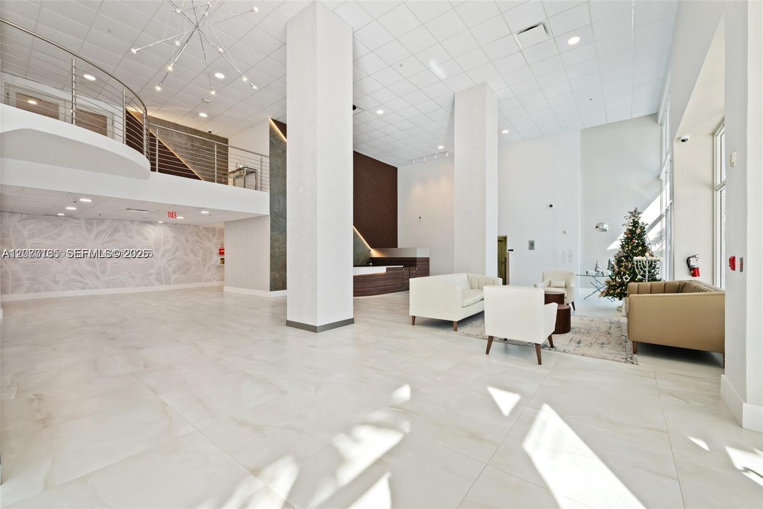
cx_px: 382
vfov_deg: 81.2
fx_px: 297
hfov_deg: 104.2
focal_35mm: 14
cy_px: 254
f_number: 8
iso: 200
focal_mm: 14
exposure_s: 1/15
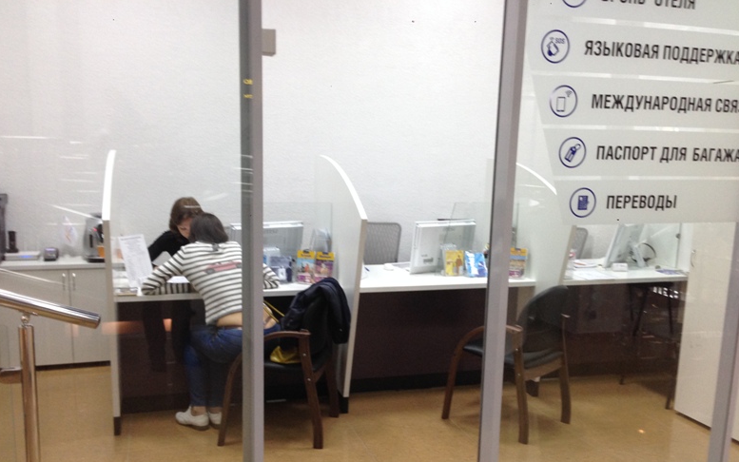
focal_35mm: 36
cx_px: 362
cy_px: 284
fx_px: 725
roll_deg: -2.4
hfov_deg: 54.0
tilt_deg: -12.4
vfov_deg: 35.2
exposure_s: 1/20
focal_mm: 4.12
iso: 100
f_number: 2.4
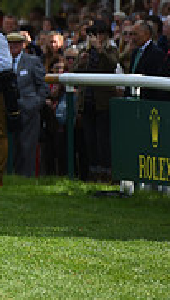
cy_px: -12
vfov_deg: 3.2
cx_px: -271
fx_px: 5313
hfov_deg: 1.8
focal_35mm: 666
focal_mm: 200
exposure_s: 1/1600
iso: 220
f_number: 4.5
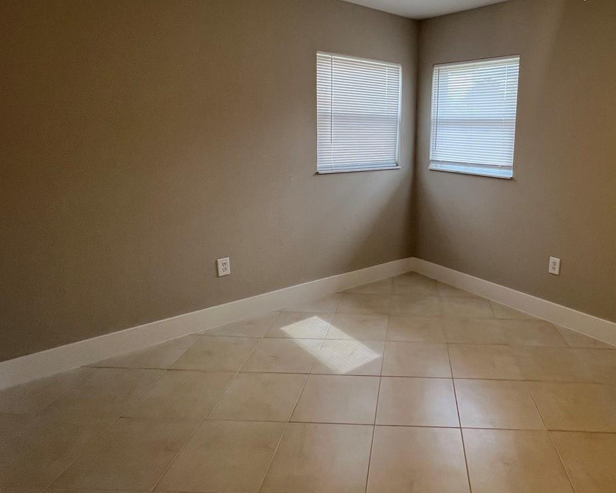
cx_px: 404
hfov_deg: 73.1
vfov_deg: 62.3
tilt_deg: -6.7
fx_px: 401
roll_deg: -1.3
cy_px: 188
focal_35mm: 22
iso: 125
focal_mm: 1.57
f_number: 1.8
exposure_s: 1/60
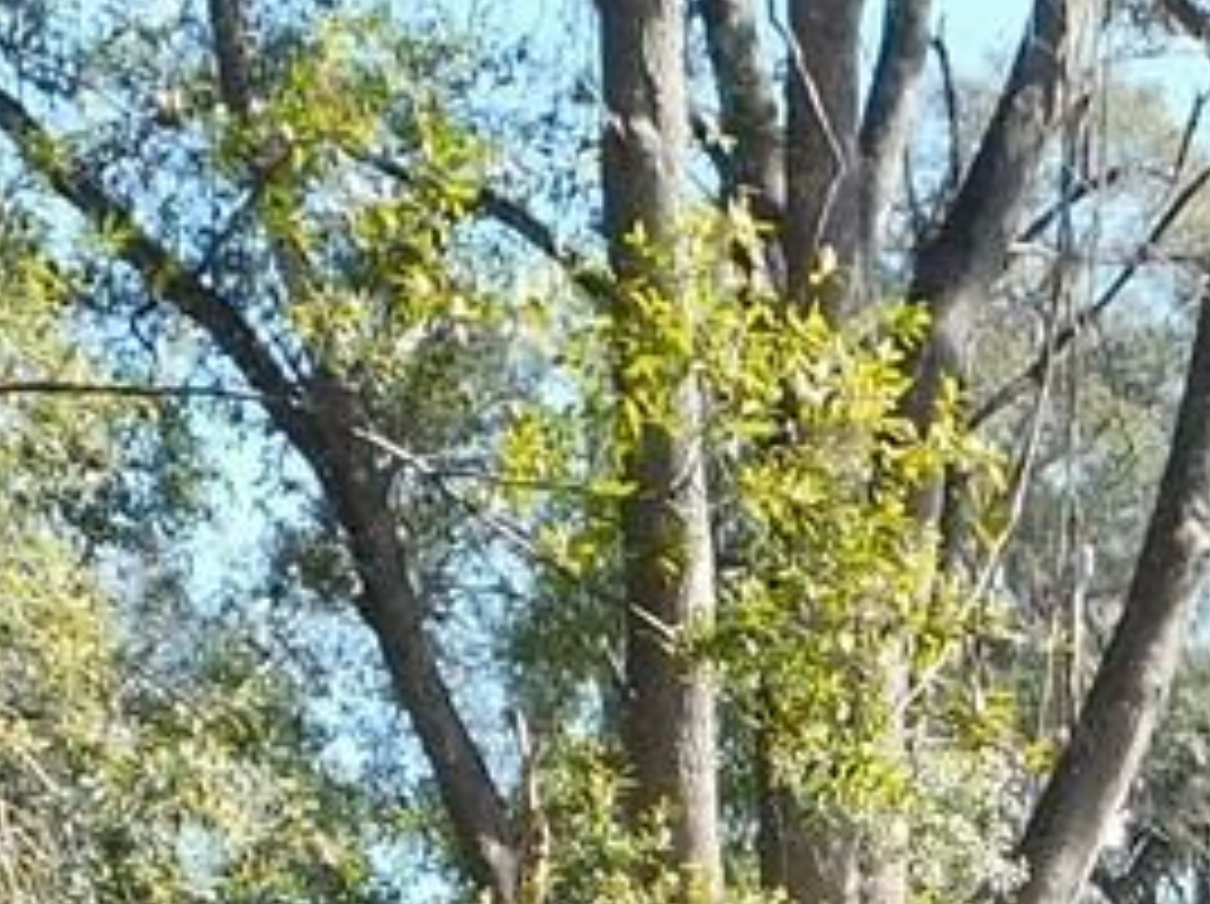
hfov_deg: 14.4
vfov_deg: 10.7
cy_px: 917
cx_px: 882
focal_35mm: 137
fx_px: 4782
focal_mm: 4
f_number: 3
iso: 125
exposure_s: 1/500
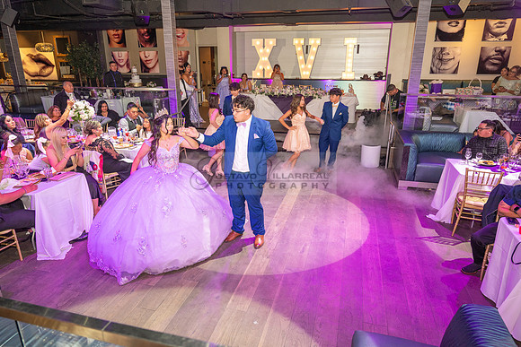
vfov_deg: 53.2
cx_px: 260
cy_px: 174
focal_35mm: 24
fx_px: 347
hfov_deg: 73.7
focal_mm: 24
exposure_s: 1/125
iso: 1000
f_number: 3.5
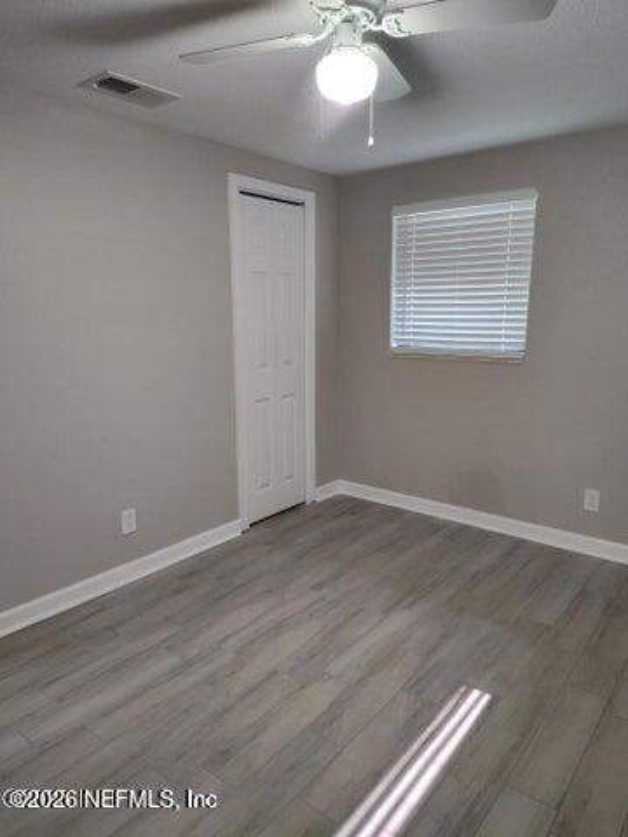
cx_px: 314
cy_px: 418
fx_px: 556
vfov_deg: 73.9
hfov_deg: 58.9
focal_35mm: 23
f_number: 1.8
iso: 900
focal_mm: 5.56
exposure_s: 1/120
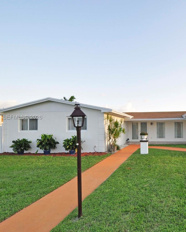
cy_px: 118
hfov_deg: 57.6
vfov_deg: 75.0
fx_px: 151
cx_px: 153
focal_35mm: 22
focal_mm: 10
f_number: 18
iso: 400
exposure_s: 1/30
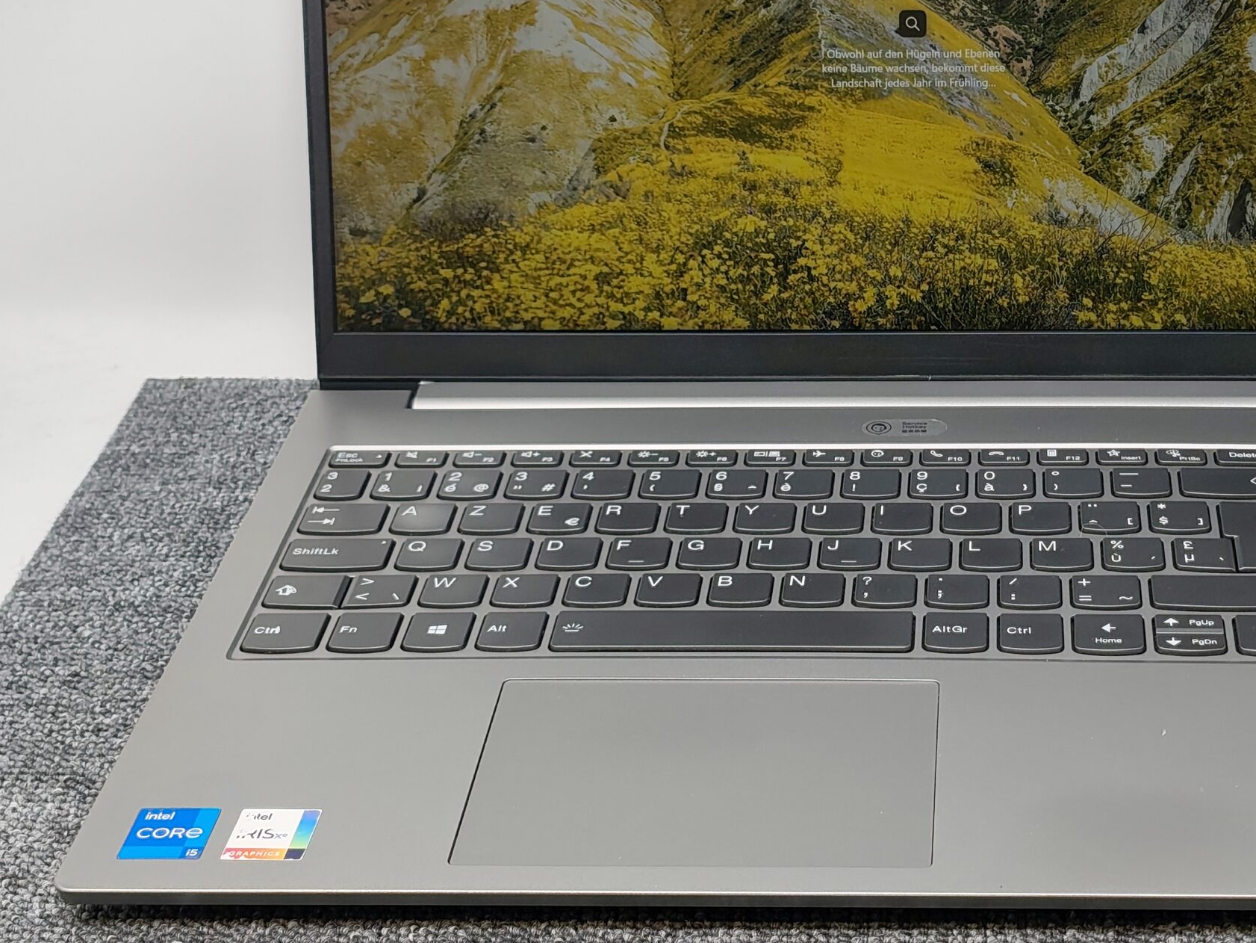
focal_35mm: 70
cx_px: 910
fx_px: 2540
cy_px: 303
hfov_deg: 27.5
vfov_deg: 20.9
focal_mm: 6.07
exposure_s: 1/100
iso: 200
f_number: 1.7
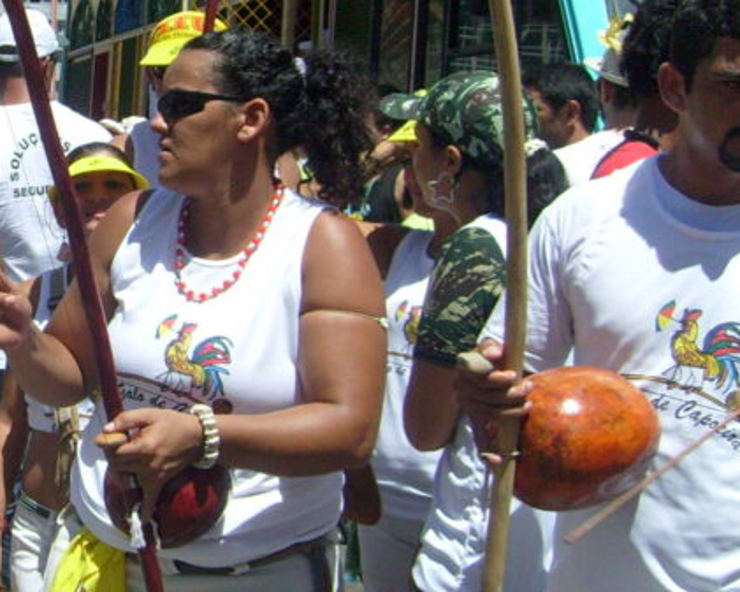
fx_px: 1818
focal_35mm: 83
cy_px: 221
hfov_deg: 21.4
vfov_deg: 18.5
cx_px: -142
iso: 80
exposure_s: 1/350
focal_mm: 5.8
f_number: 7.1
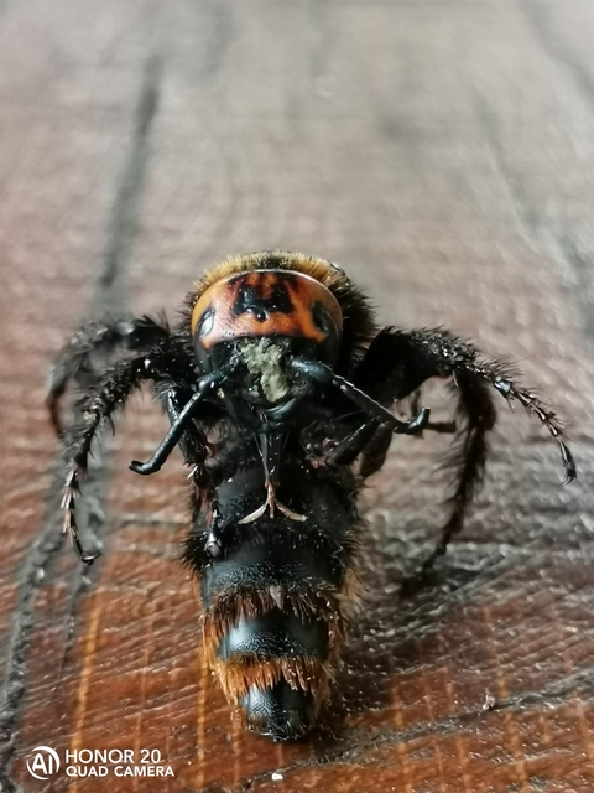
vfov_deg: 24.1
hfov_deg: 18.2
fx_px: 1853
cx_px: 297
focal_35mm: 81
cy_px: 396
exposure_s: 1/50
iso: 320
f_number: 1.8
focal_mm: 4.75
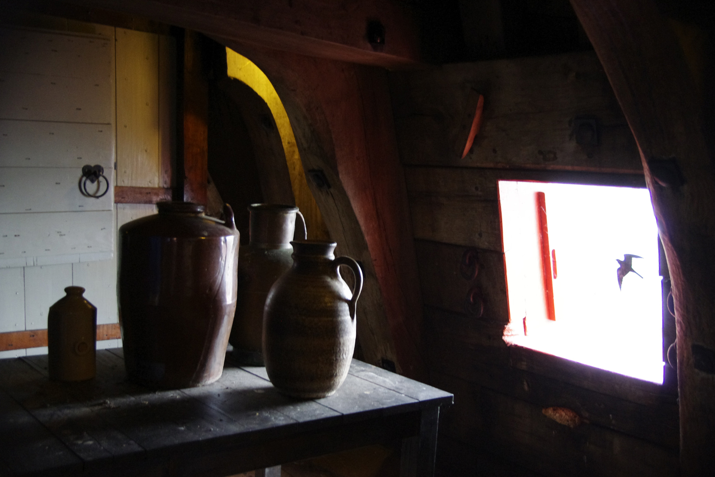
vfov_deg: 33.4
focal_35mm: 40
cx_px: 358
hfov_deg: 48.5
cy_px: 238
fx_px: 794
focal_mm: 26.88
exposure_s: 1/25
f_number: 4
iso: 1600
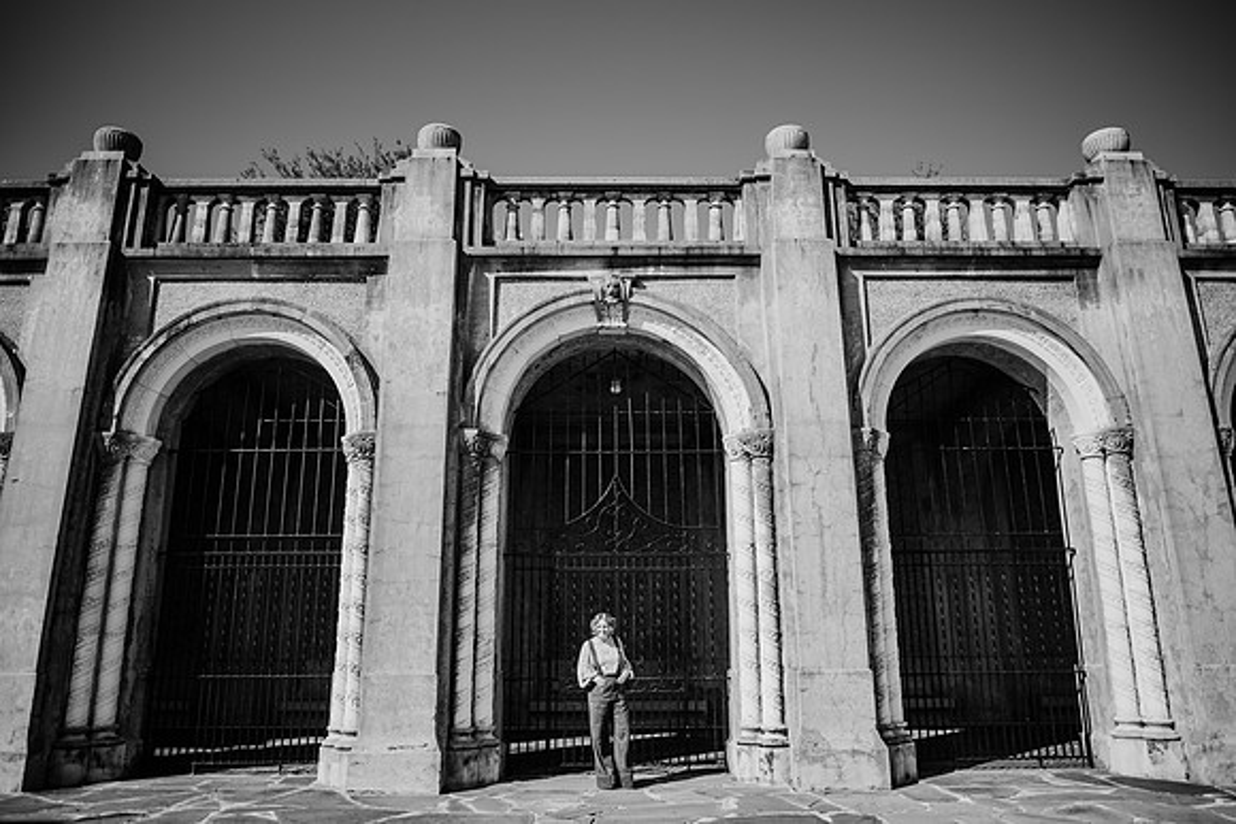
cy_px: 412
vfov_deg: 52.7
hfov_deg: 73.1
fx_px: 833
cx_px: 618
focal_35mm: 24
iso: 100
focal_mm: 24
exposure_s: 1/2500
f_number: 2
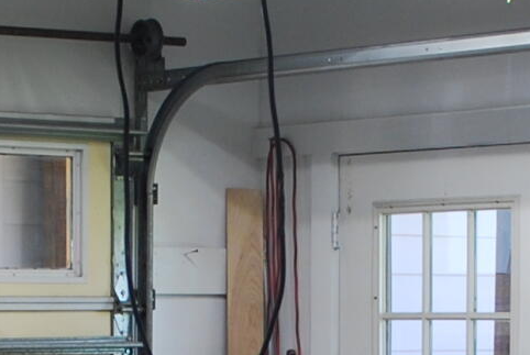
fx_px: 2477
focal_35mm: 168
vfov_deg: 8.0
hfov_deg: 12.2
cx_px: 255
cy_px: 545
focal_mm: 18
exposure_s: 1/50
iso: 200
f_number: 3.5
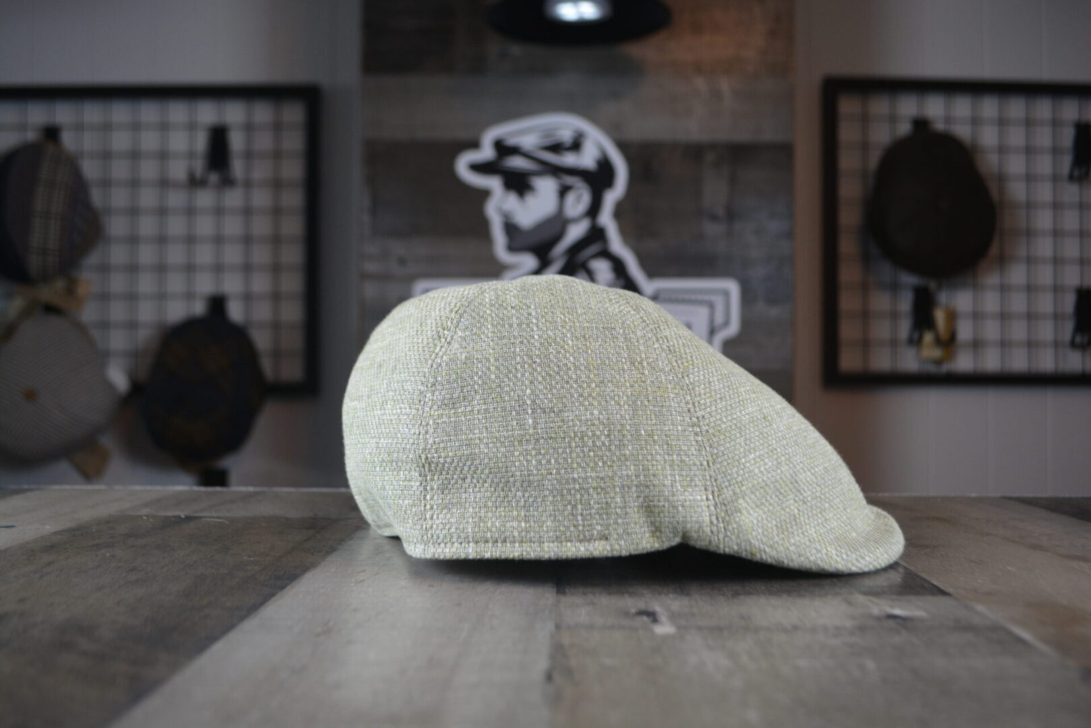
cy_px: 364
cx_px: 546
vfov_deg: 40.0
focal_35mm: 33
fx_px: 1000
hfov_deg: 57.2
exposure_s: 1/60
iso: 450
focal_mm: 22
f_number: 4
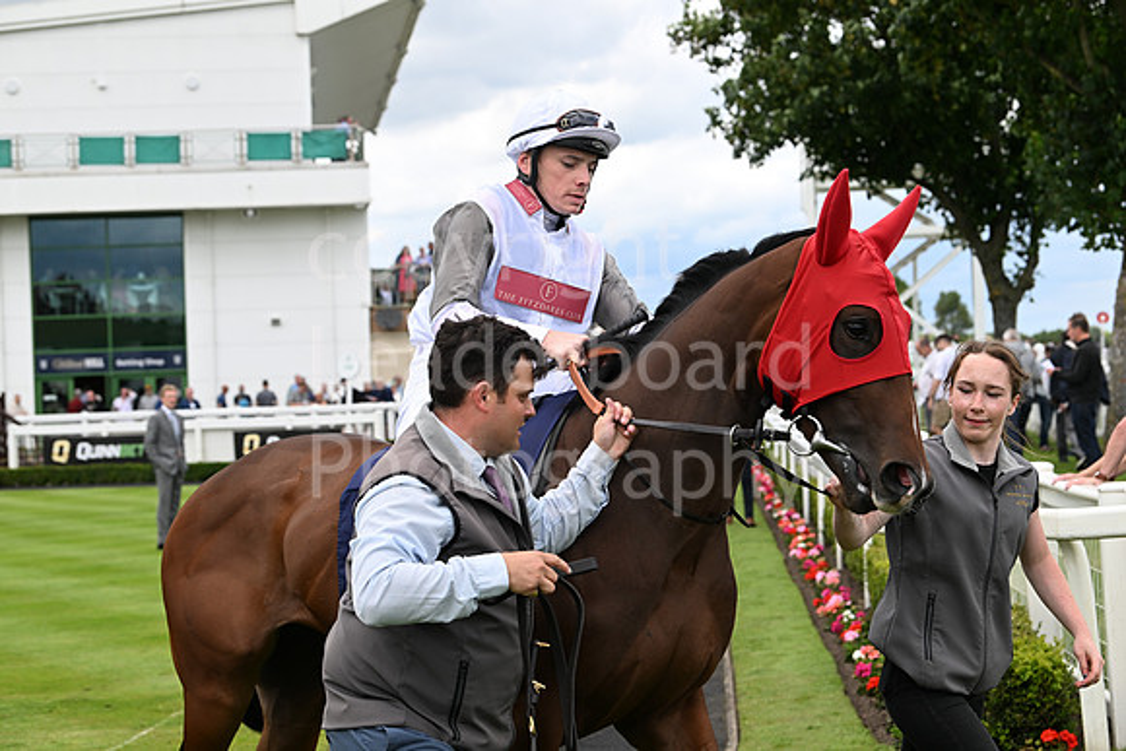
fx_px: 2190
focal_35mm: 70
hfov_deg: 28.8
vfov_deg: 19.5
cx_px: 563
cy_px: 376
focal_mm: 70
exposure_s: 1/1000
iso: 400
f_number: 5.6
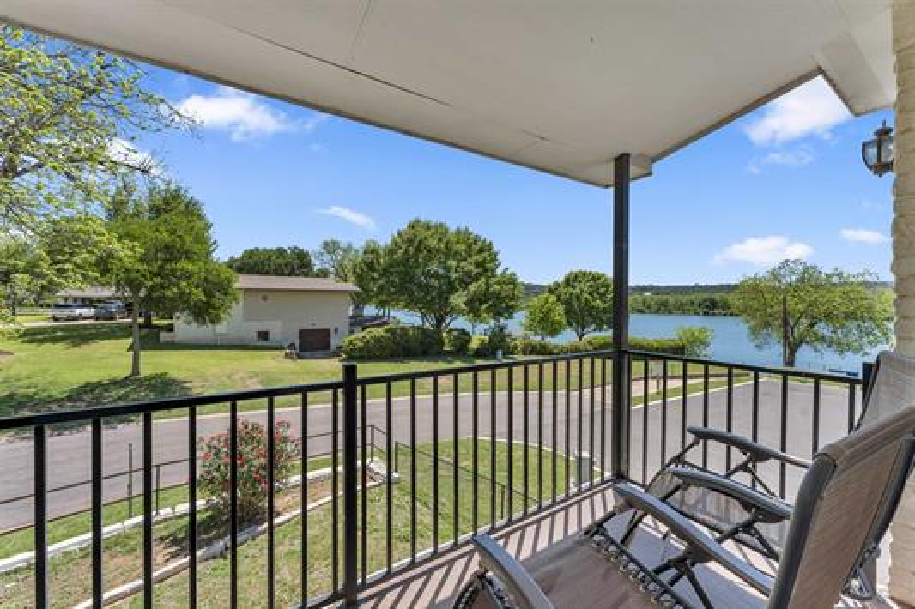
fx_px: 356
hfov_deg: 104.3
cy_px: 304
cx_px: 458
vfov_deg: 81.2
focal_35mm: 14
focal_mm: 14
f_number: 9
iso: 100
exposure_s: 1/250
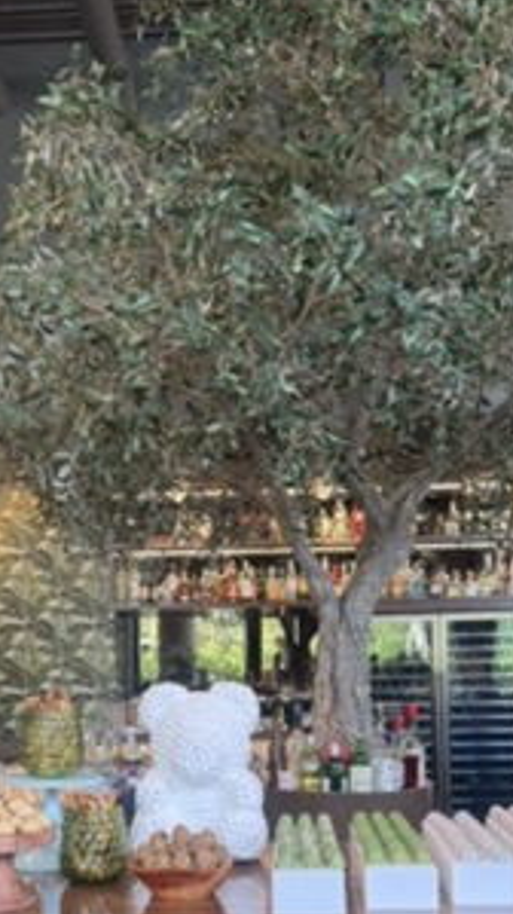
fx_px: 1017
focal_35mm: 42
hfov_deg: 28.3
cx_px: 247
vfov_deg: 46.8
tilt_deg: +0.2
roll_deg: +0.9
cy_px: 673
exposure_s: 1/60
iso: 125
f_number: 1.78
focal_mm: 6.76
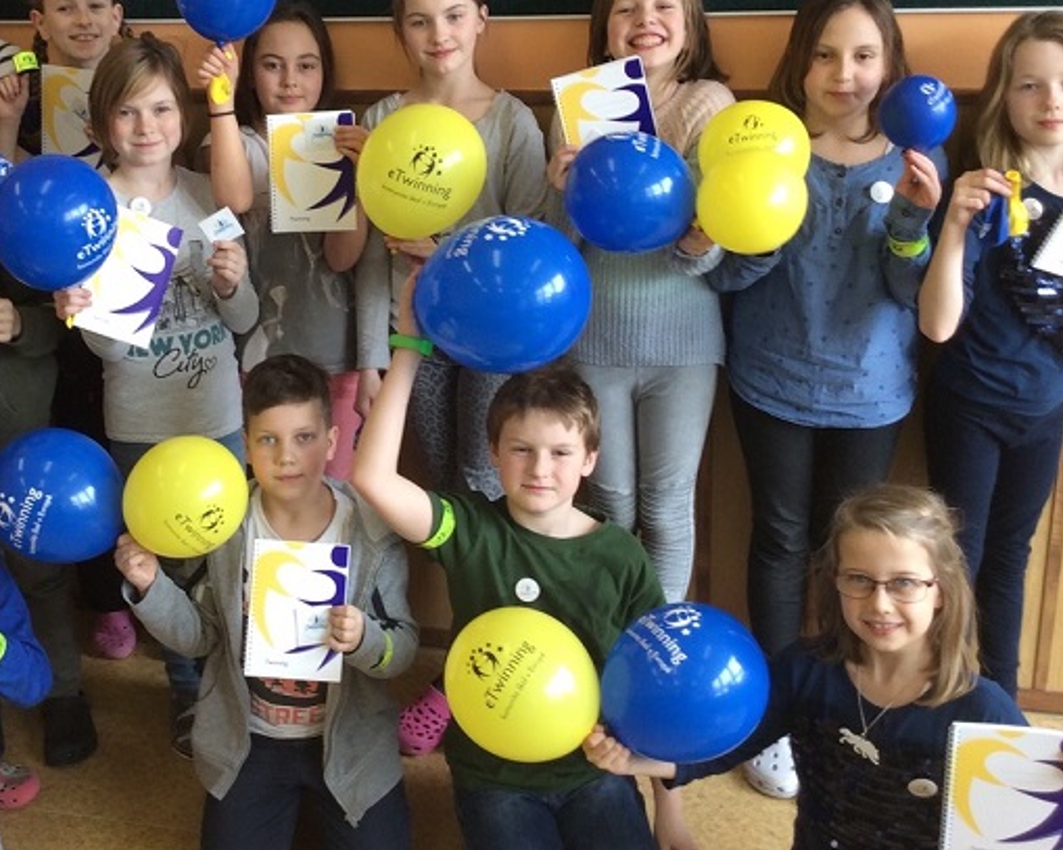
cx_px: 353
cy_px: 287
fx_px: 1541
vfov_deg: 30.6
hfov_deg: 37.6
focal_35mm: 49
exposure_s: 1/50
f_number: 2.4
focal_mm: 3.3
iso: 40
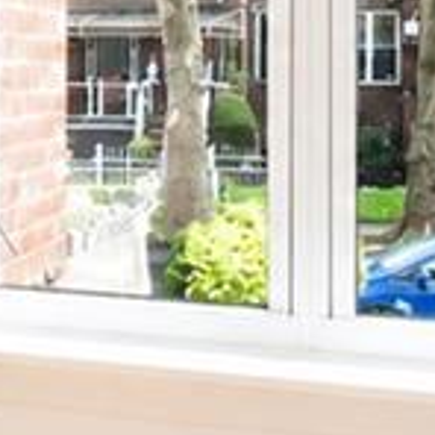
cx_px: -256
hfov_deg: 17.4
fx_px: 1251
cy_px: 35
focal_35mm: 88
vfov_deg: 19.3
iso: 1250
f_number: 8
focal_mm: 10
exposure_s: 1/80
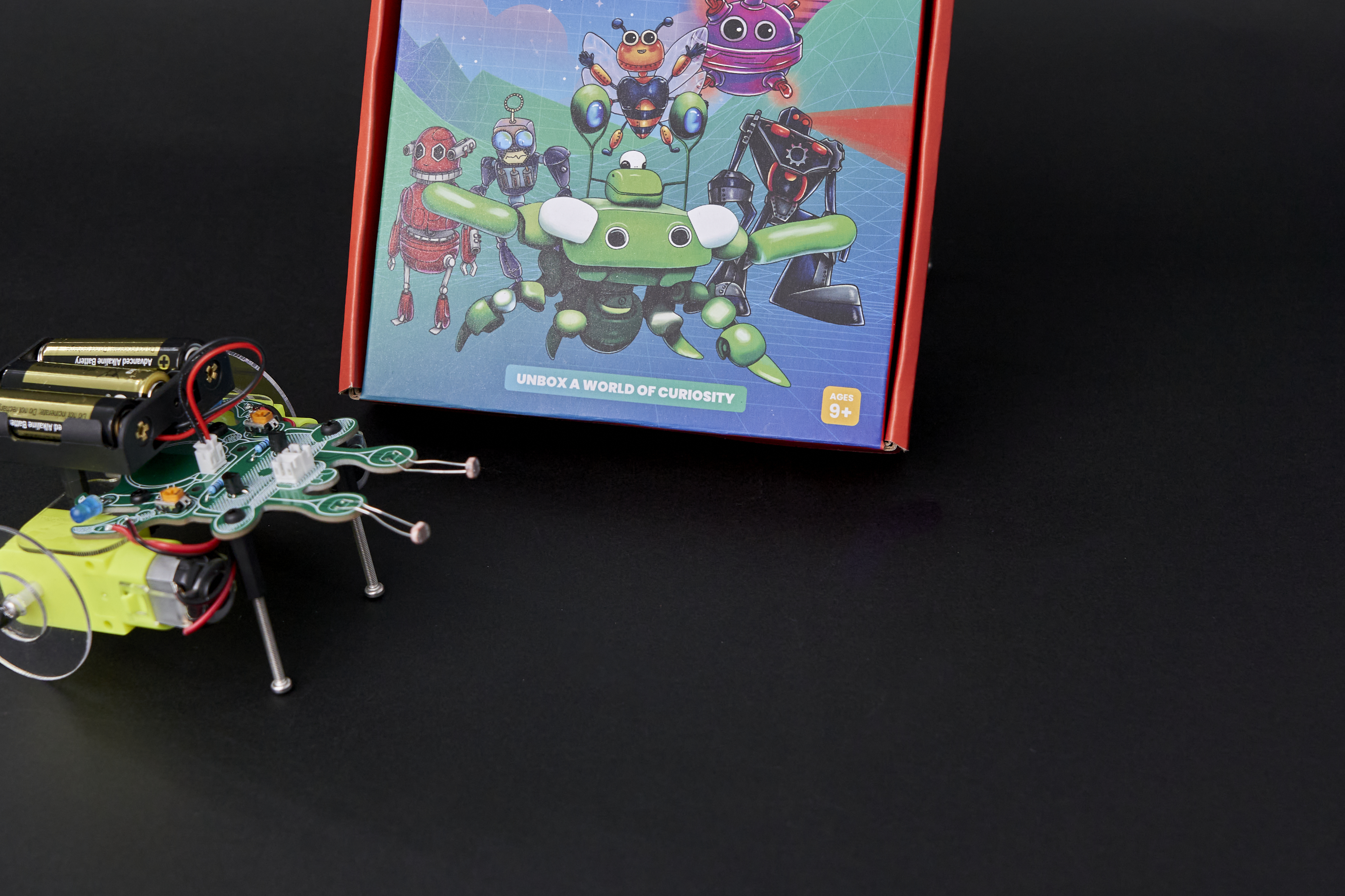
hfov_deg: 28.4
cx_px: 542
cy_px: 258
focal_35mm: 71
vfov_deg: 19.1
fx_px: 2652
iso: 320
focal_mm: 48
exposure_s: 1/100
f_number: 6.3
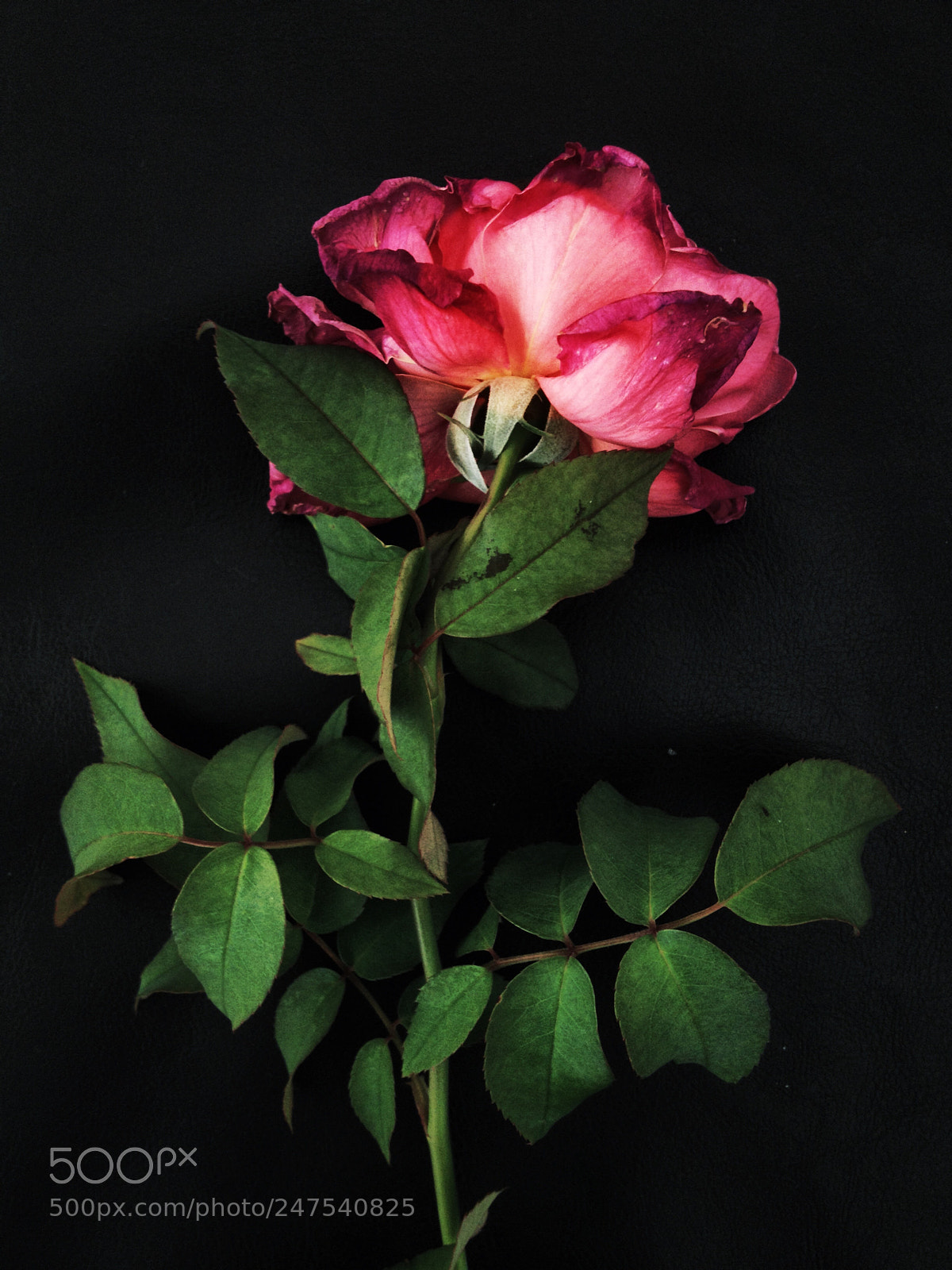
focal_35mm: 35
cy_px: 635
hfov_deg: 40.7
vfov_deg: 52.6
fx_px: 1283
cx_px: 476
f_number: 2.4
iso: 80
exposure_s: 1/20
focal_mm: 4.28
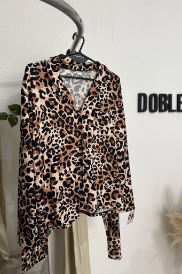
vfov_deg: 69.4
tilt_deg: -6.0
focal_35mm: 26
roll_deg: +1.3
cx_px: 93
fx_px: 197
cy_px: 138
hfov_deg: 49.5
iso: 100
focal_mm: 6.76
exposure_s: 1/50
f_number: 1.78
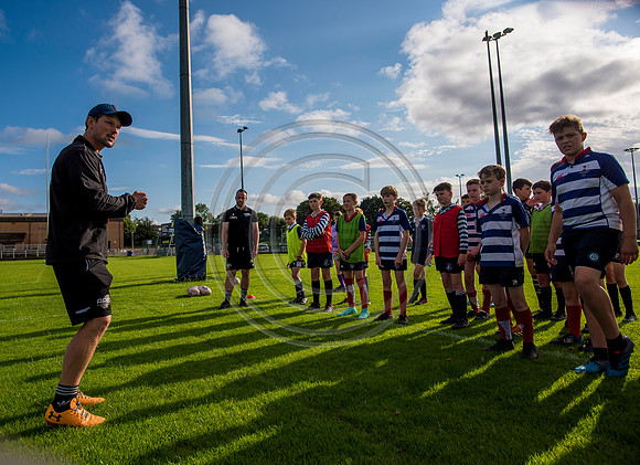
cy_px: 218
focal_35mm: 22
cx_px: 271
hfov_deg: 75.4
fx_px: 410
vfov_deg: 59.0
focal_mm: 20
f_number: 4.5
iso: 250
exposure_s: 1/4000
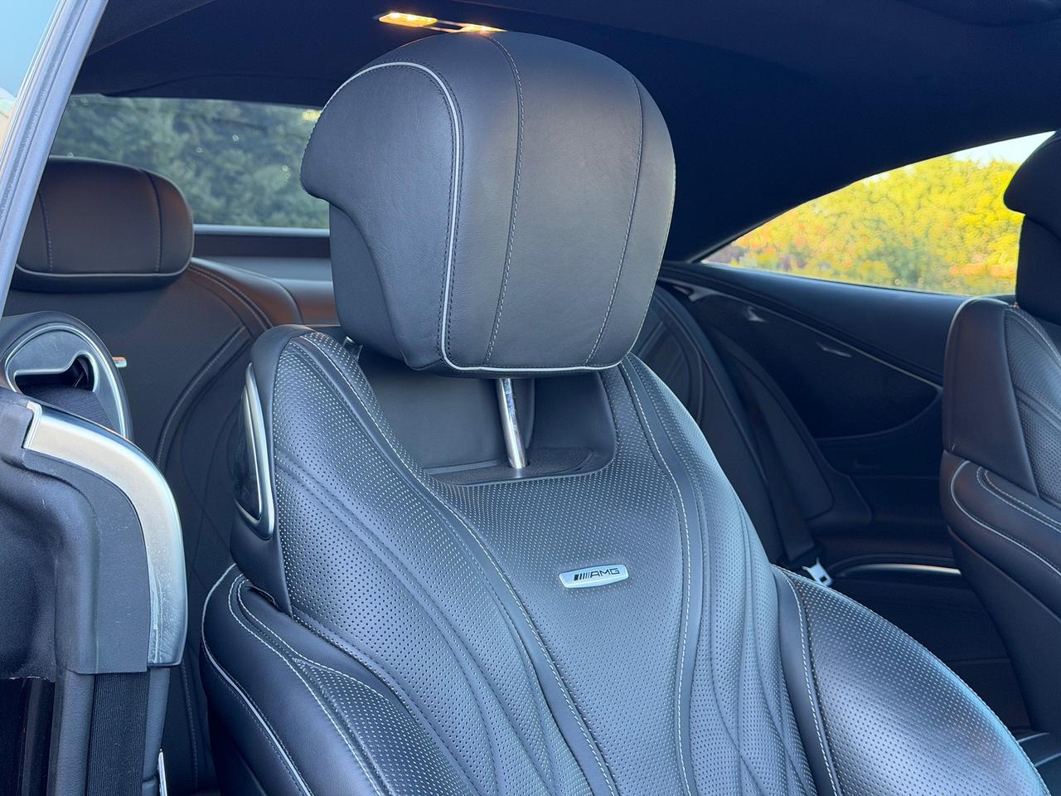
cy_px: 398
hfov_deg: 39.7
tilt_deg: -5.7
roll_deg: -1.6
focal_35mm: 48
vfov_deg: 30.3
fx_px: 1471
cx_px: 530
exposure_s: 1/124
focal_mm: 6.76
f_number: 1.78
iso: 160
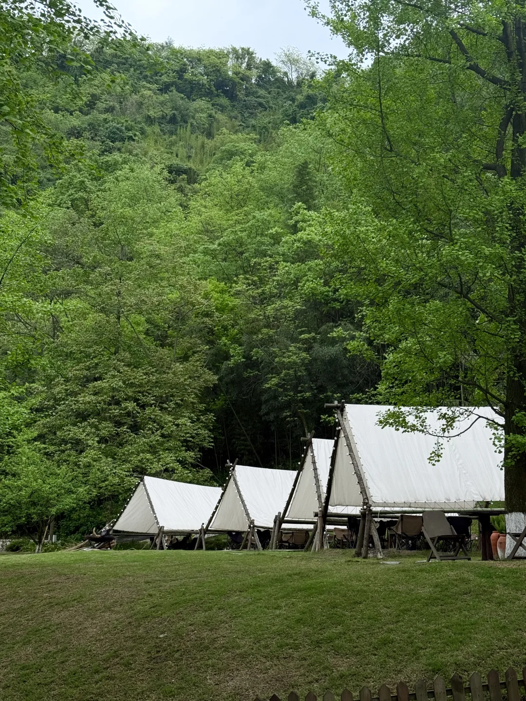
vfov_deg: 39.7
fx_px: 972
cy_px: 350
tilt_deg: +12.6
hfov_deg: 30.3
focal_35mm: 48
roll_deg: -2.3
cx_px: 263
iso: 64
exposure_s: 1/1285
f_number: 1.78
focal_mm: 6.76
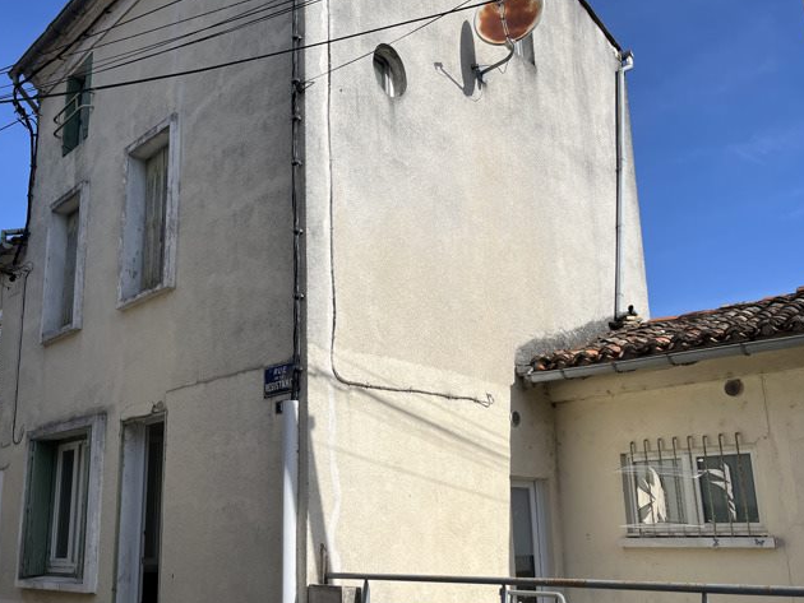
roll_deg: +1.7
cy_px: 344
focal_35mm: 33
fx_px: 767
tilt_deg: +12.6
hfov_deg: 55.3
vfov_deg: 42.9
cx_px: 370
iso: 50
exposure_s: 1/6494
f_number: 1.6
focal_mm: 5.1
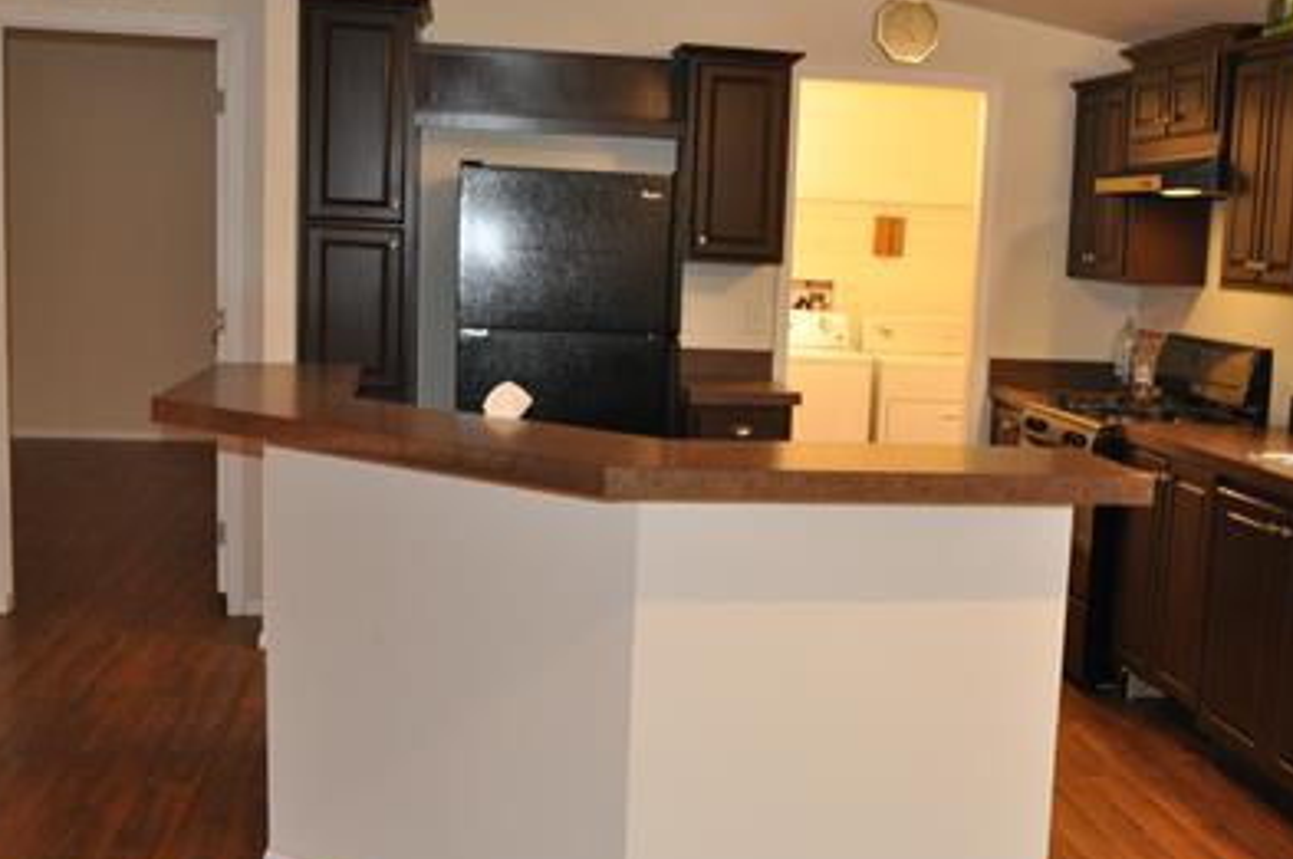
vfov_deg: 30.4
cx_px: 806
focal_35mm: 44
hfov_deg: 44.2
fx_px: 1578
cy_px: 449
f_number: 3.5
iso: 800
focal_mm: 18
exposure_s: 1/60
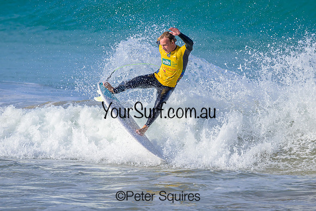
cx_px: 180
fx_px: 9643
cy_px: 66
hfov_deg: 1.9
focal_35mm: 1098
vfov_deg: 1.3
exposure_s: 1/2000
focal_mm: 800
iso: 320
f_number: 6.3
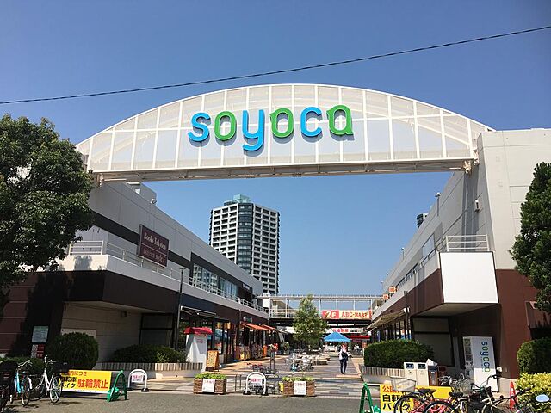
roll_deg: -0.6
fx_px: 462
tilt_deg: +16.8
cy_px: 206
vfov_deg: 48.2
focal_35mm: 29
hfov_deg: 61.7
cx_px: 276
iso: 25
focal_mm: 4.15
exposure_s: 1/2331
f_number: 2.2
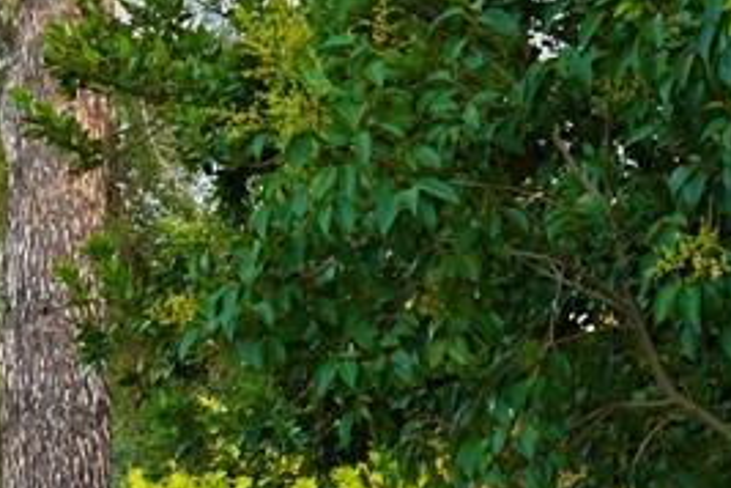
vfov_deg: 11.8
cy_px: 546
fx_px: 2315
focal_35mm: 114
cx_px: 172
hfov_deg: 17.8
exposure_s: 1/30
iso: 64
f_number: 3.5
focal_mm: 28
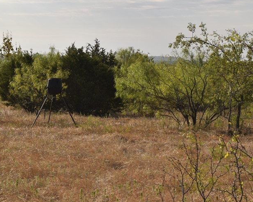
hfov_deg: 14.0
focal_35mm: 137
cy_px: 92
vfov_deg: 11.3
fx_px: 1025
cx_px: 75
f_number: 13
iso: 100
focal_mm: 55
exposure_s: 1/200
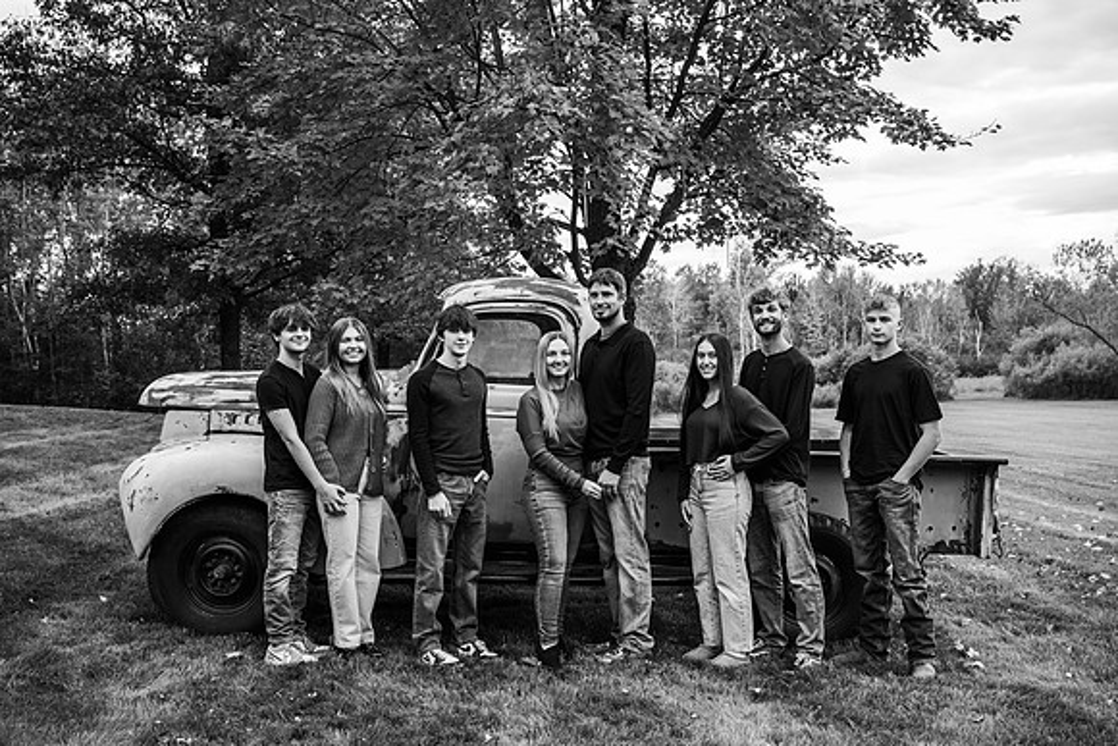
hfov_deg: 48.4
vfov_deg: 33.4
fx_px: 1242
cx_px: 559
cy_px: 373
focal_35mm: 40
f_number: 5.6
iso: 400
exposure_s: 1/250
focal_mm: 40
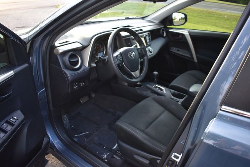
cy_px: 84
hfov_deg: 67.4
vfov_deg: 48.0
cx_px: 125
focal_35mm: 27
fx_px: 188
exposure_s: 1/250
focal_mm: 18
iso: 720
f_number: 3.5
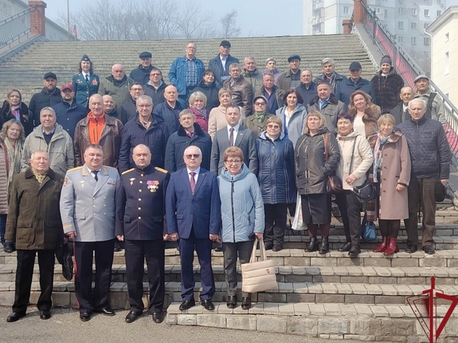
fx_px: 701
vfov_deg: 27.5
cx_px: 214
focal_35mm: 53
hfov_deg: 36.2
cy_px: 171
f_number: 1.75
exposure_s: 1/649
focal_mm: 5.25
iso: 100
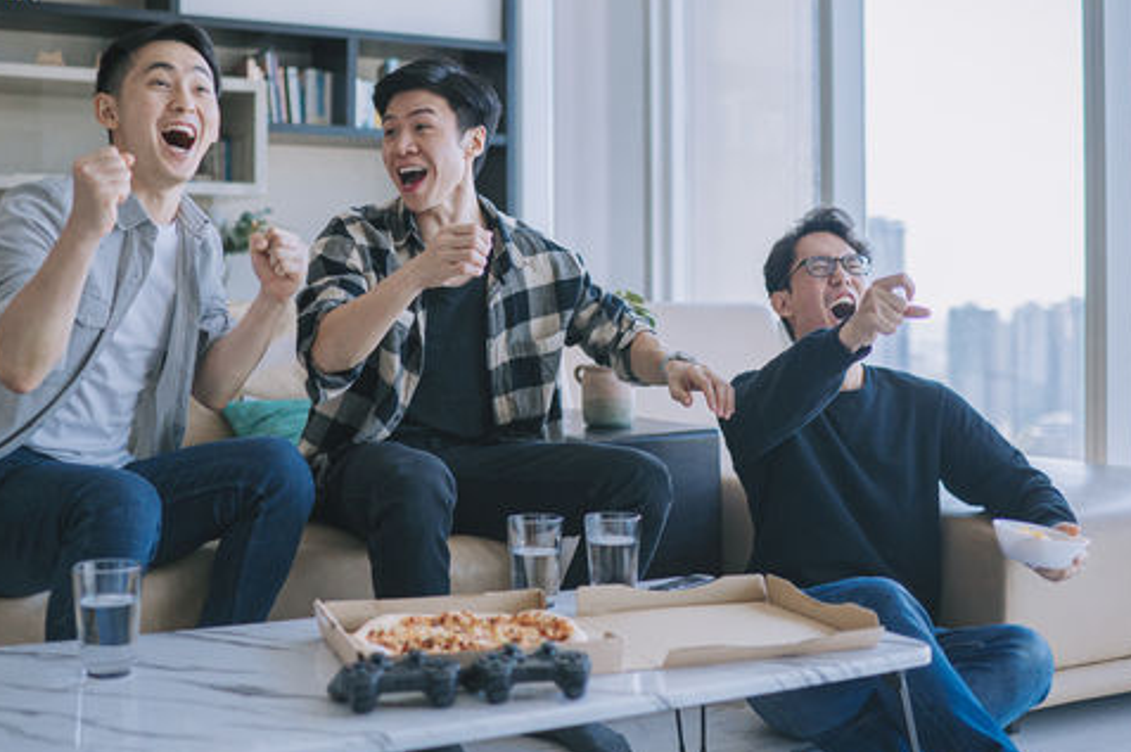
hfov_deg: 44.5
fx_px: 1381
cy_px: 312
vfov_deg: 30.4
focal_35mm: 44
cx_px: 545
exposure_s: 1/4000
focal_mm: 35
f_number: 1.8
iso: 1000
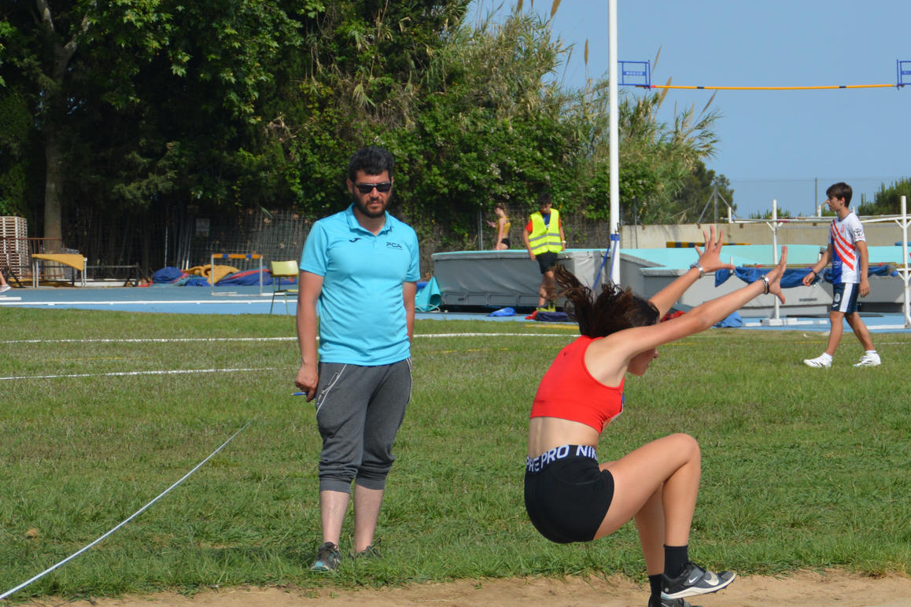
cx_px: 673
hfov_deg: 10.3
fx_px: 5032
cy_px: 415
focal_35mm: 199
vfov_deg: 6.9
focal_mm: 75
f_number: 7.1
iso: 400
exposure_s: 1/2000
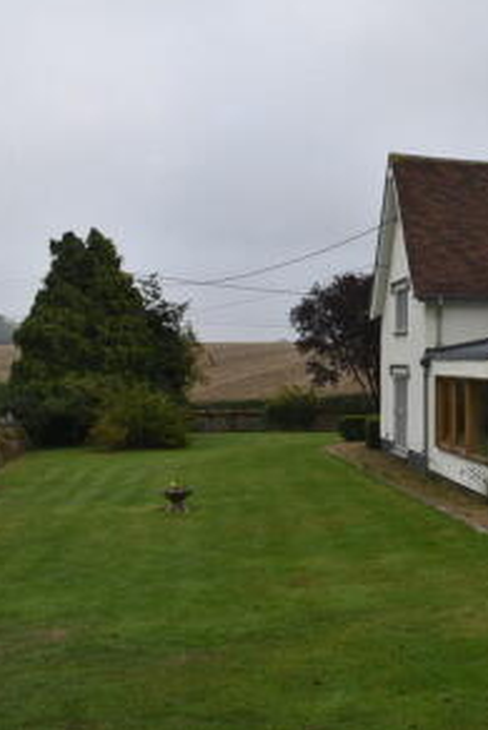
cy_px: 341
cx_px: 541
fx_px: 894
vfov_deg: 44.5
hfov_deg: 27.8
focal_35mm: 44
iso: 100
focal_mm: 18
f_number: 9
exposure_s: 1/200
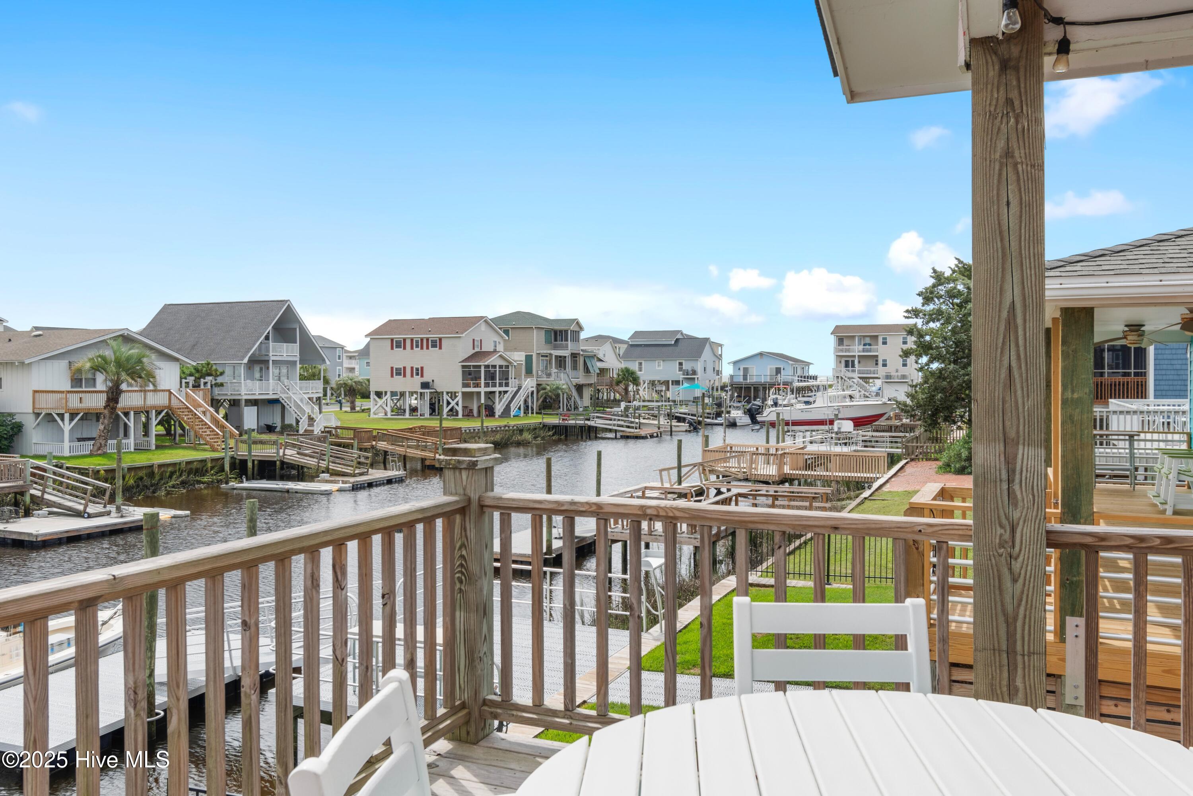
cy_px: 398
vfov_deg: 43.6
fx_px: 994
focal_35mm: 30
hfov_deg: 61.9
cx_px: 596
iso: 100
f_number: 6.3
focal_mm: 20
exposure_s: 1/160
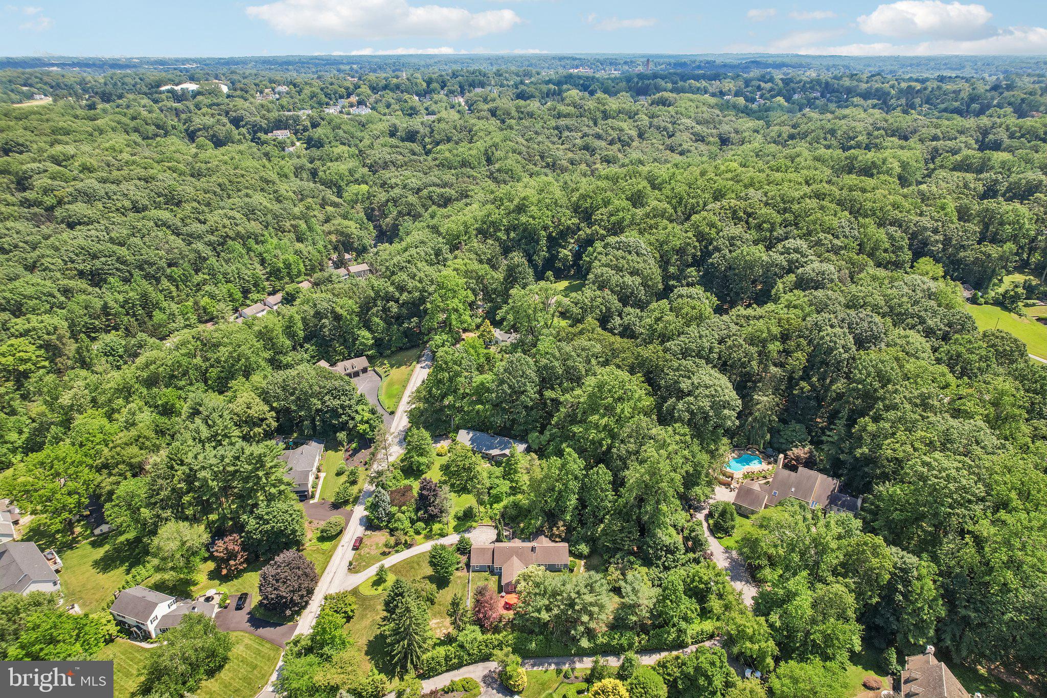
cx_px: 524
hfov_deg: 78.6
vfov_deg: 57.2
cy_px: 349
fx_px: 640
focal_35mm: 22
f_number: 2.8
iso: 110
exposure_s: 1/1000
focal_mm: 8.4
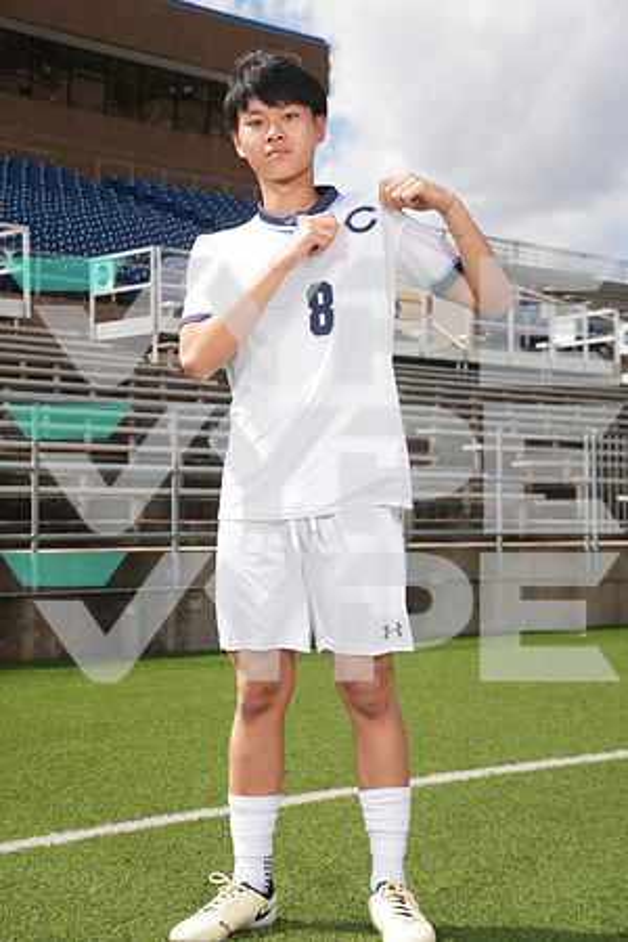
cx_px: 314
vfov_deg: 31.0
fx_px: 1701
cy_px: 471
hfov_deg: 20.9
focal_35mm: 65
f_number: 8
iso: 100
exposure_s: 1/200
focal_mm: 65
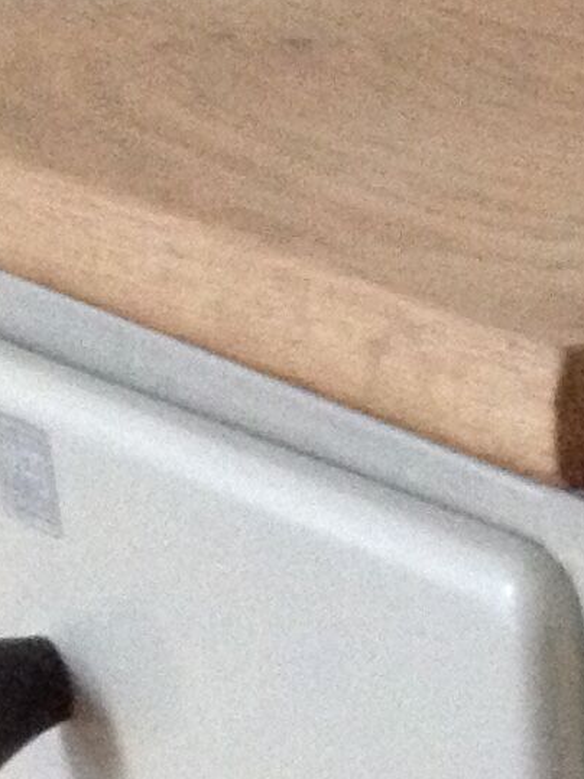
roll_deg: -1.7
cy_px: 1866
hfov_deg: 6.8
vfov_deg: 8.5
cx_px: 1021
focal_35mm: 212
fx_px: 4771
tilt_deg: -31.9
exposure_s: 1/20
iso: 320
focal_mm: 4.28
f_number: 2.4
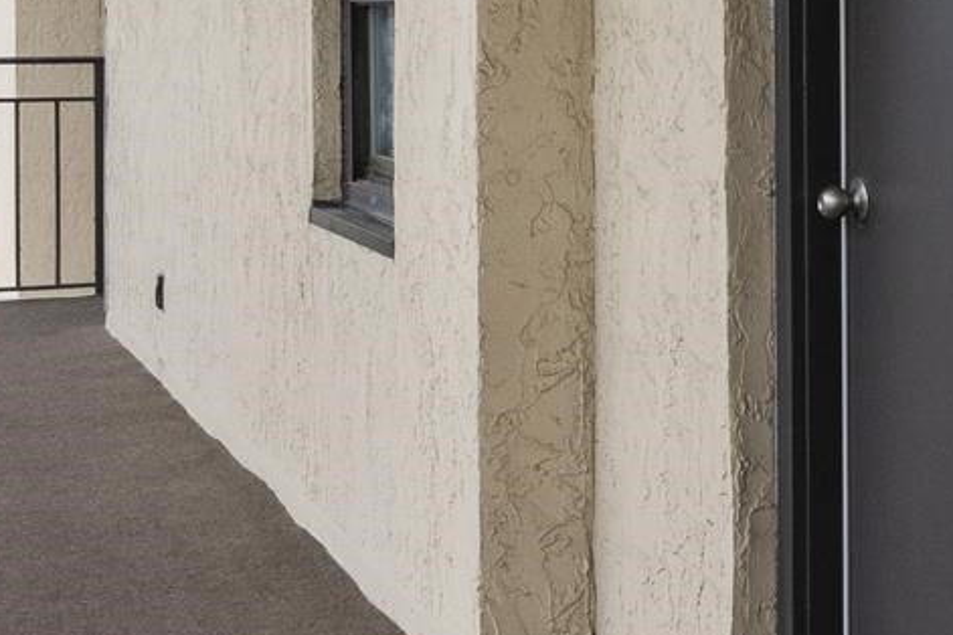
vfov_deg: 15.8
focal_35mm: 85
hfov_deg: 22.3
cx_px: 1111
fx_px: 2250
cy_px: 21
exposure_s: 1/1000
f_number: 8
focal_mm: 16
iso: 250
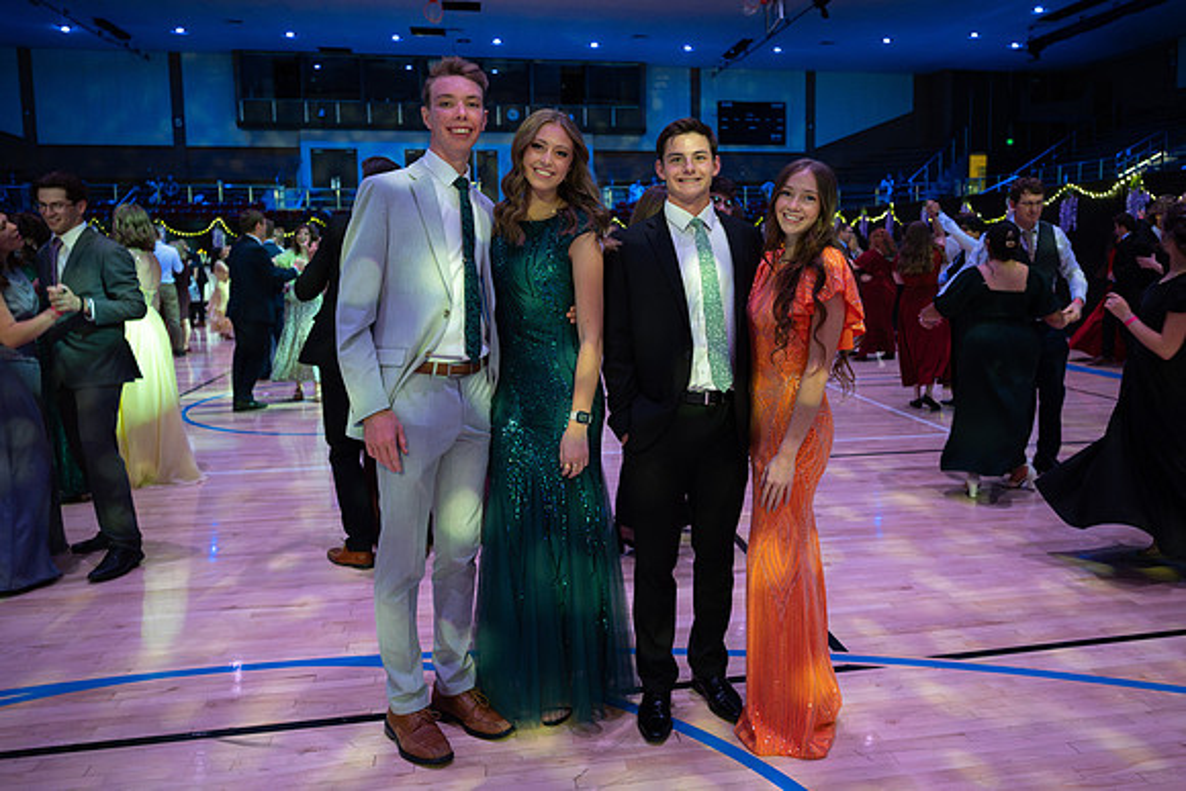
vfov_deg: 47.6
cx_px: 658
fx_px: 896
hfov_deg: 66.8
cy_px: 354
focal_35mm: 27
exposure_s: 1/125
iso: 2000
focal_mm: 24
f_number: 2.8
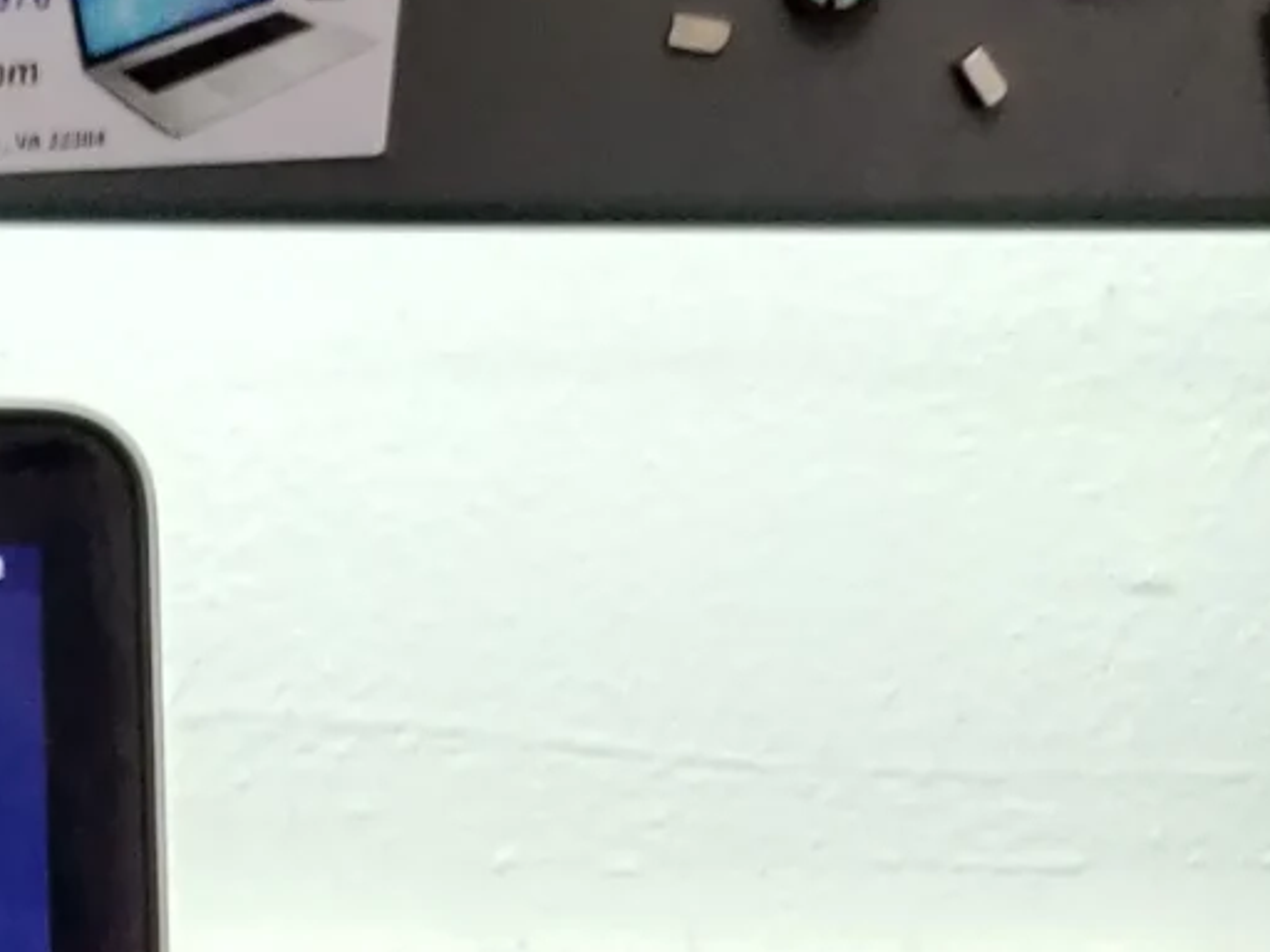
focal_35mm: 125
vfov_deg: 10.6
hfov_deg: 13.2
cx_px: -1394
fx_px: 4586
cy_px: 2085
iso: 400
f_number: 1.7
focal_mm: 4.25
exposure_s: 1/33
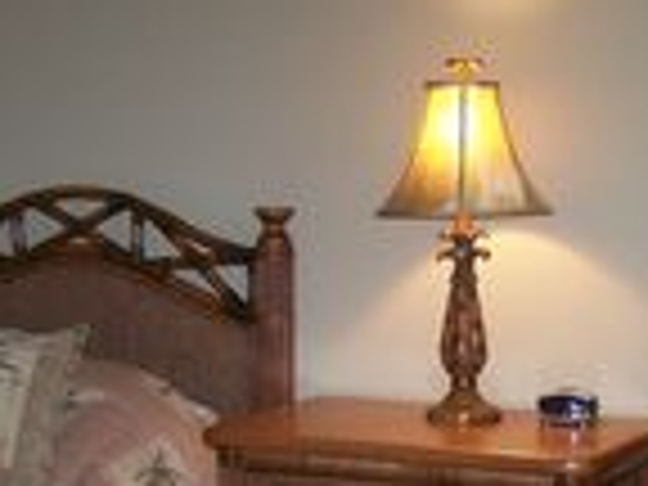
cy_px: 585
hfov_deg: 20.2
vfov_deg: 14.7
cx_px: 392
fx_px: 1816
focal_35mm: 97
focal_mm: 6.3
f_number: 2.8
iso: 160
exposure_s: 1/60
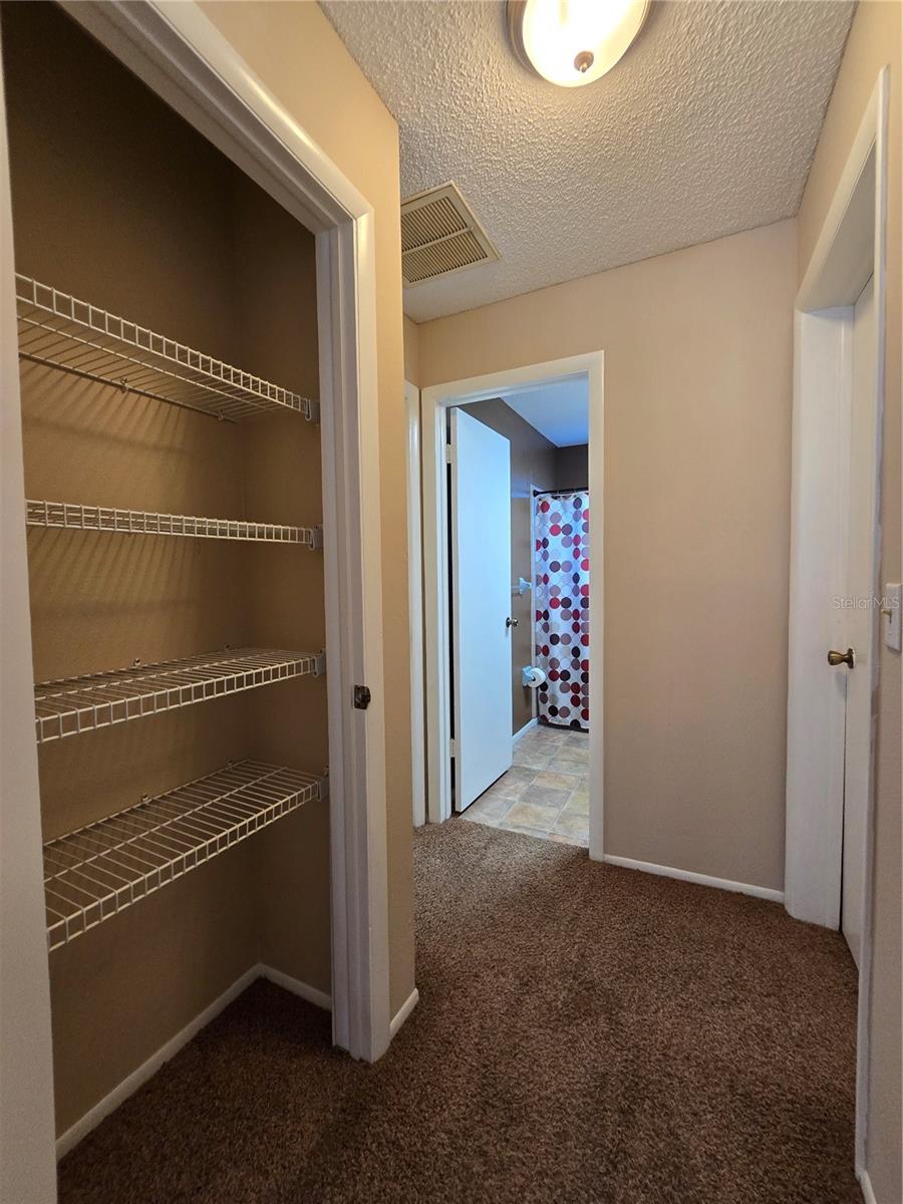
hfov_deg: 89.9
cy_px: 602
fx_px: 452
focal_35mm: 13
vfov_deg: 106.2
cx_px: 452
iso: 250
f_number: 2.2
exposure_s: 1/60
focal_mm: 2.2
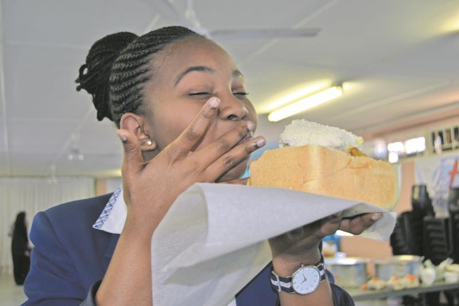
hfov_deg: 49.6
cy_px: 153
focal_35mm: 39
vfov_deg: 34.2
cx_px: 230
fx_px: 497
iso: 400
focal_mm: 26
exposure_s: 1/60
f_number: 4
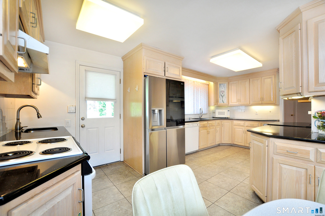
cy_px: 108
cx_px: 162
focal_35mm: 15
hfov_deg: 100.5
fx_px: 135
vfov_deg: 77.2
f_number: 5
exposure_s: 1/30
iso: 400
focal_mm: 10
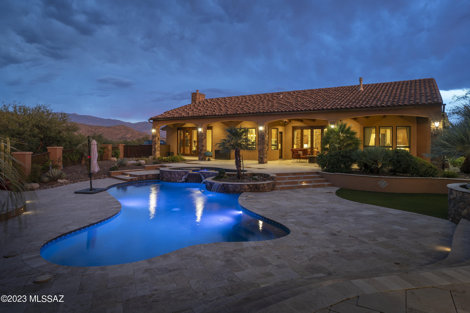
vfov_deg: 59.5
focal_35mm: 21
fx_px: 274
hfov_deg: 81.2
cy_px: 156
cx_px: 235
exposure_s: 2.5
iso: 200
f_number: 7.1
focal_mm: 21
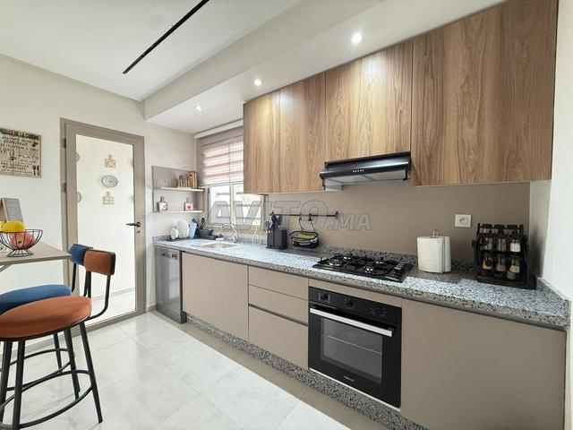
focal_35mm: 14
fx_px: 232
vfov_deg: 85.7
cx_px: 286
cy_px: 215
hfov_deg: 102.1
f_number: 2.2
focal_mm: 2.22
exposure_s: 1/50
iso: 400
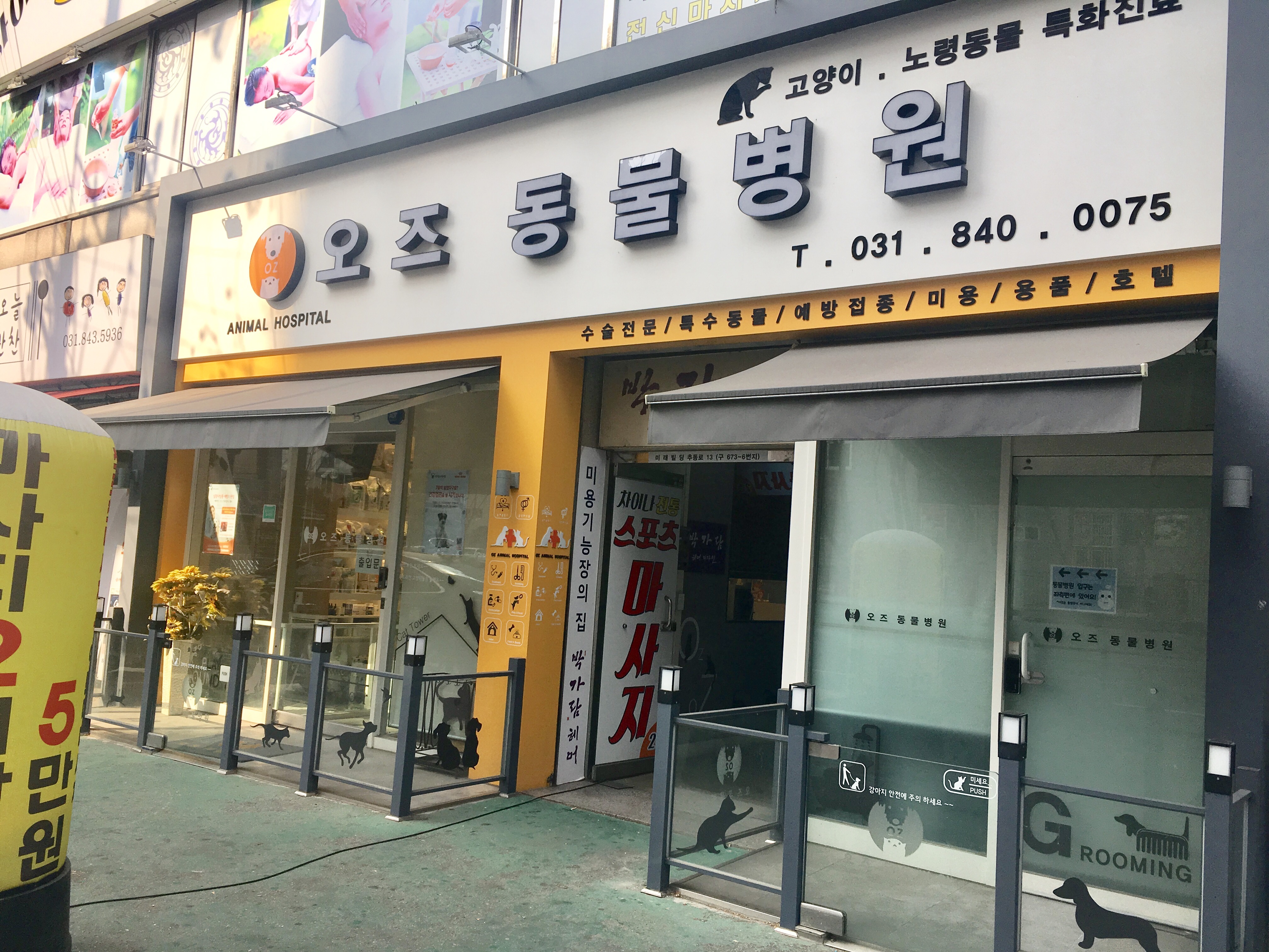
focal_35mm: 29
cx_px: 634
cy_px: 476
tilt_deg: +4.3
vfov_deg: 48.2
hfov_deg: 61.7
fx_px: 1063
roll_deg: -3.3
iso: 25
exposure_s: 1/630
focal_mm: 4.15
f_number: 2.2
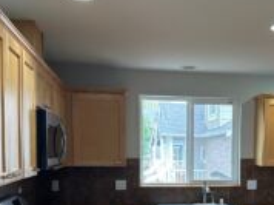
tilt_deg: -5.1
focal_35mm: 54
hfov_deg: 35.0
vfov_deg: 26.1
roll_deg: -0.2
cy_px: 187
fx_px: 427
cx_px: 195
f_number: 1.78
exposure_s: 1/120
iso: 160
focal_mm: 6.86
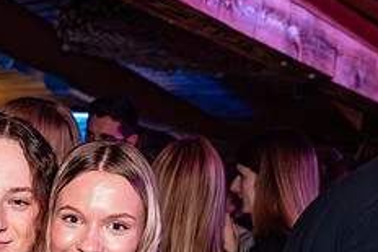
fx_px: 630
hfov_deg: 31.4
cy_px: 267
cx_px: 21
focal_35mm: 60
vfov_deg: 21.6
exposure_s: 1/60
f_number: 4
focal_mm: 24
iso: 1600
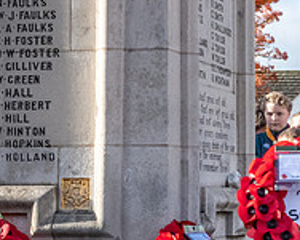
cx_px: 340
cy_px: 102
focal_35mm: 168
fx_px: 1490
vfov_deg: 9.2
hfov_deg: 11.3
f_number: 18
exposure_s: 1/250
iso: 640
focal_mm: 38
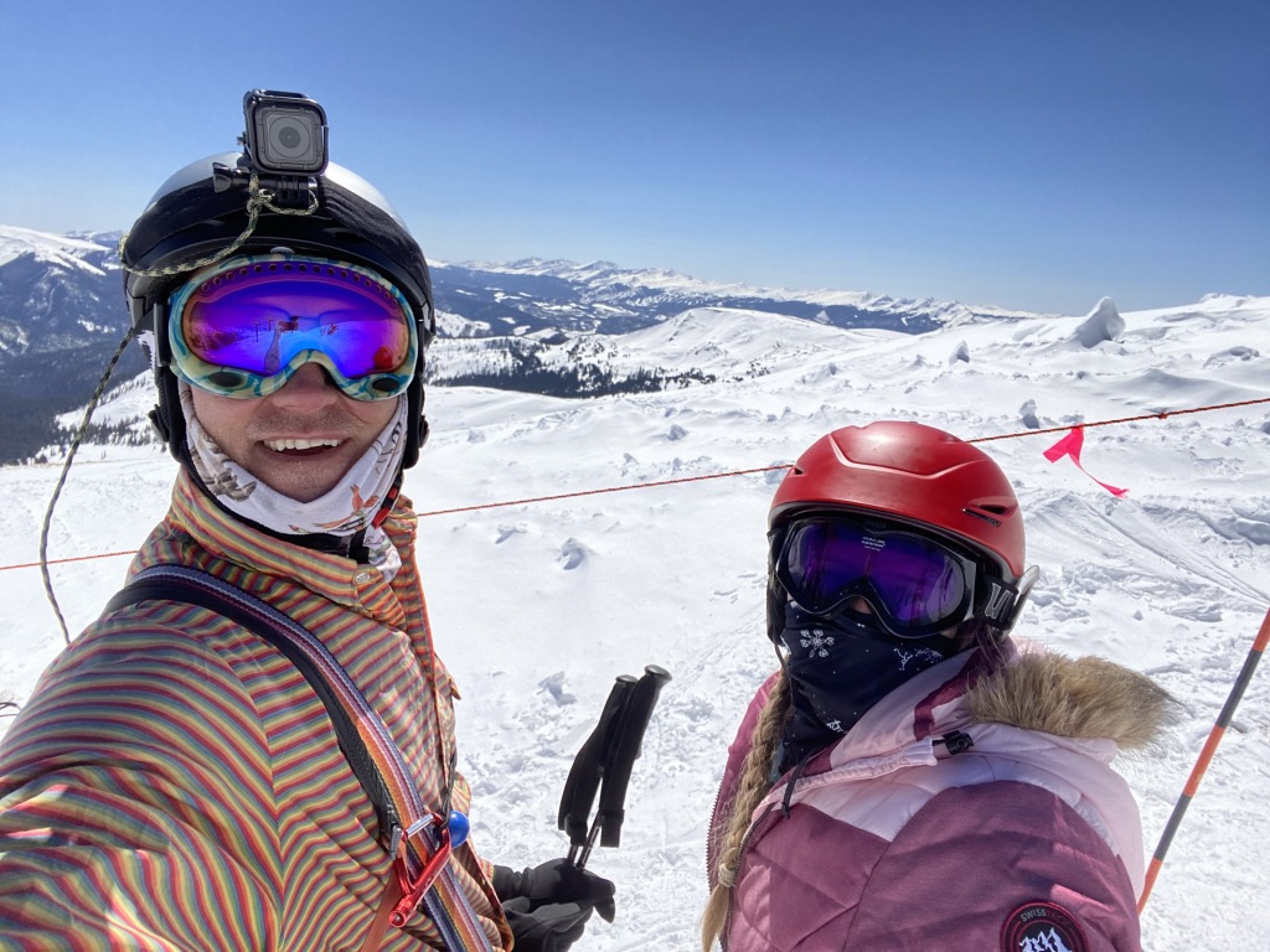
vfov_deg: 58.9
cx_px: 635
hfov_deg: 73.9
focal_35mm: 23
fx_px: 844
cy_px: 476
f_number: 2.2
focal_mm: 2.71
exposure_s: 1/1795
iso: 25
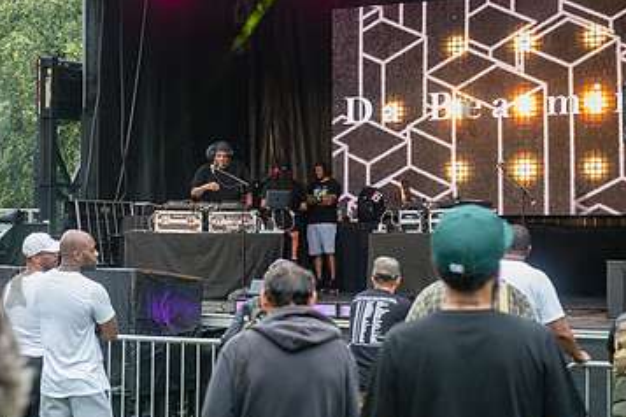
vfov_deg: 15.2
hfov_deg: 22.6
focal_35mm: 90
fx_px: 1565
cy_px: 193
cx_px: 240
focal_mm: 54
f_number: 4
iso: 500
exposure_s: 1/250
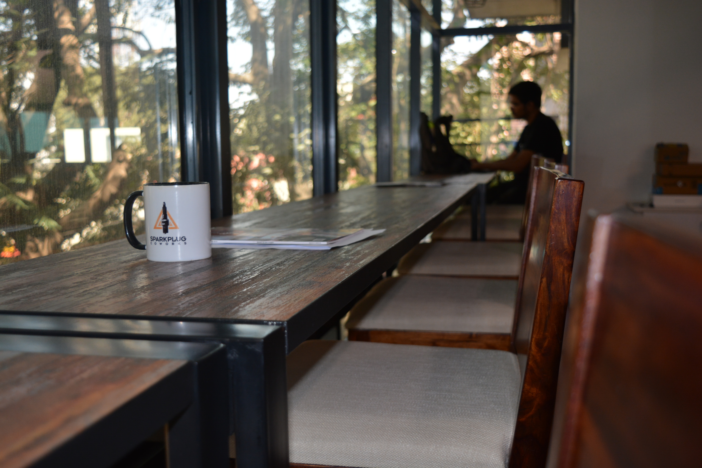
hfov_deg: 51.3
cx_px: 351
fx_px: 731
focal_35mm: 38
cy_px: 234
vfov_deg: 35.5
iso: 400
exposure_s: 1/100
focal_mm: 25
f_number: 4
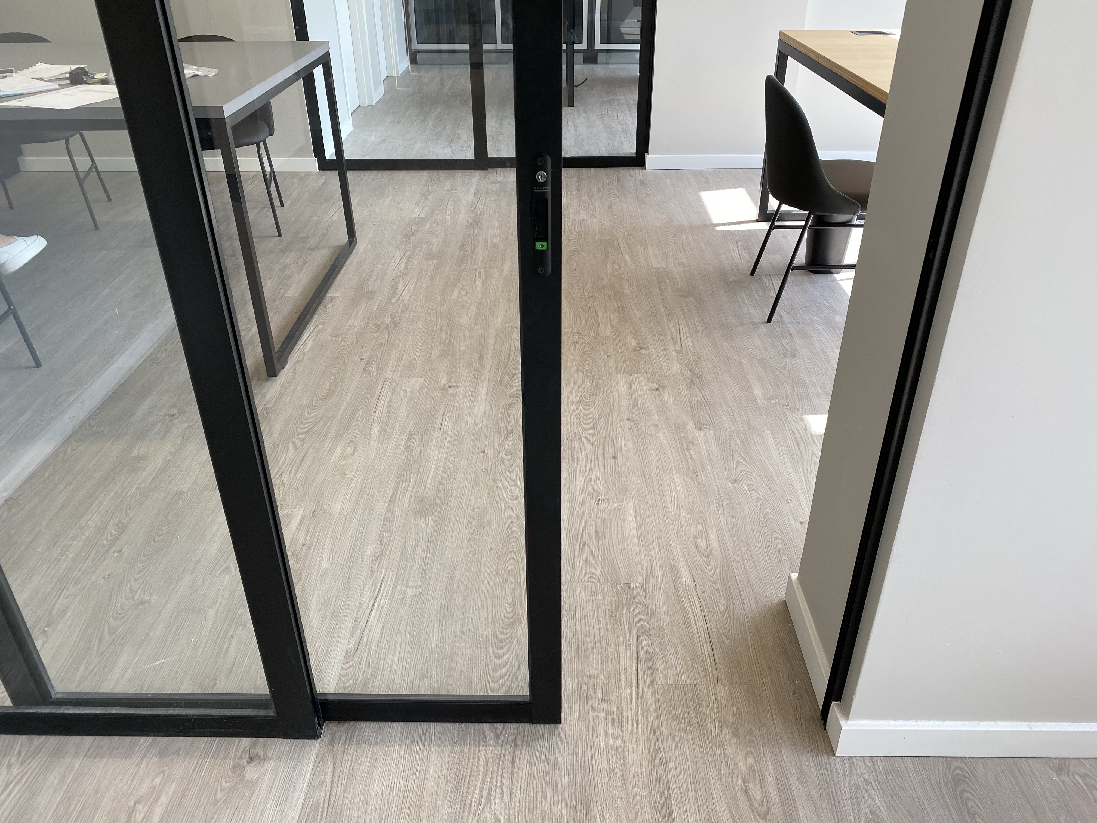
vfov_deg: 53.1
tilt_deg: -31.0
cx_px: 548
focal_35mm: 26
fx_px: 824
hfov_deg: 67.3
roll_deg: +0.4
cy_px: 412
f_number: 1.8
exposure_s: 1/120
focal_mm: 4.25
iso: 64
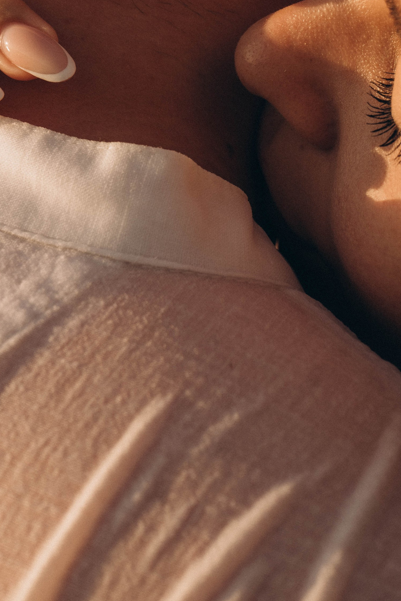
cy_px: 101
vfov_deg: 16.0
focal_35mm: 127
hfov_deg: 10.8
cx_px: 293
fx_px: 2122
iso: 500
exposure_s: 1/500
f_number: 9
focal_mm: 70
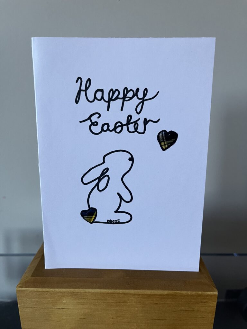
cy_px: 164
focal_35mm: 26
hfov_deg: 53.1
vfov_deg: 67.3
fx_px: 247
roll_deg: +1.4
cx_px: 124
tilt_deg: -12.7
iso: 125
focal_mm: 5.1
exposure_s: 1/60
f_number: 1.6
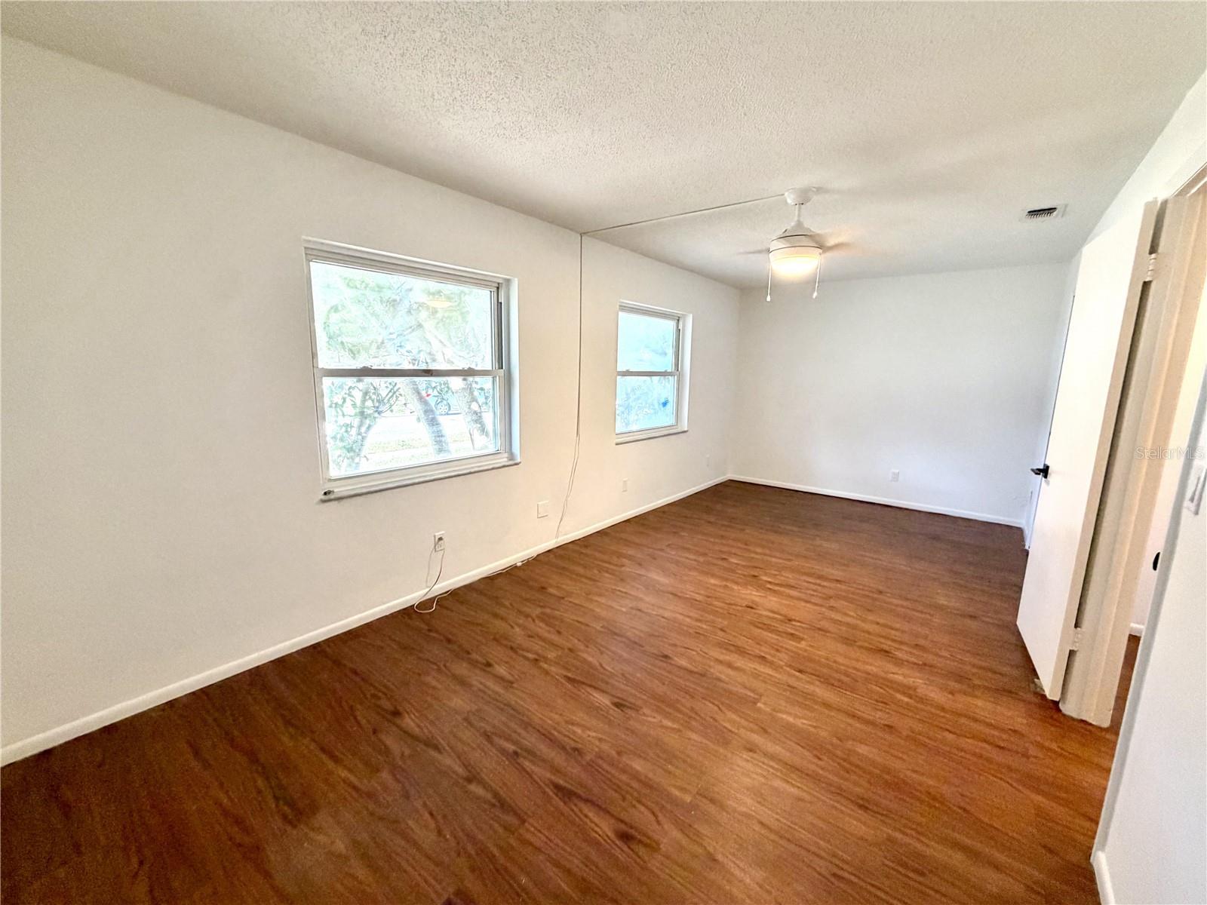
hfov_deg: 102.1
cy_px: 452
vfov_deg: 85.7
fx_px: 488
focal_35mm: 14
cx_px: 604
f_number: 2.2
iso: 400
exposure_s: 1/60
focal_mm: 2.22
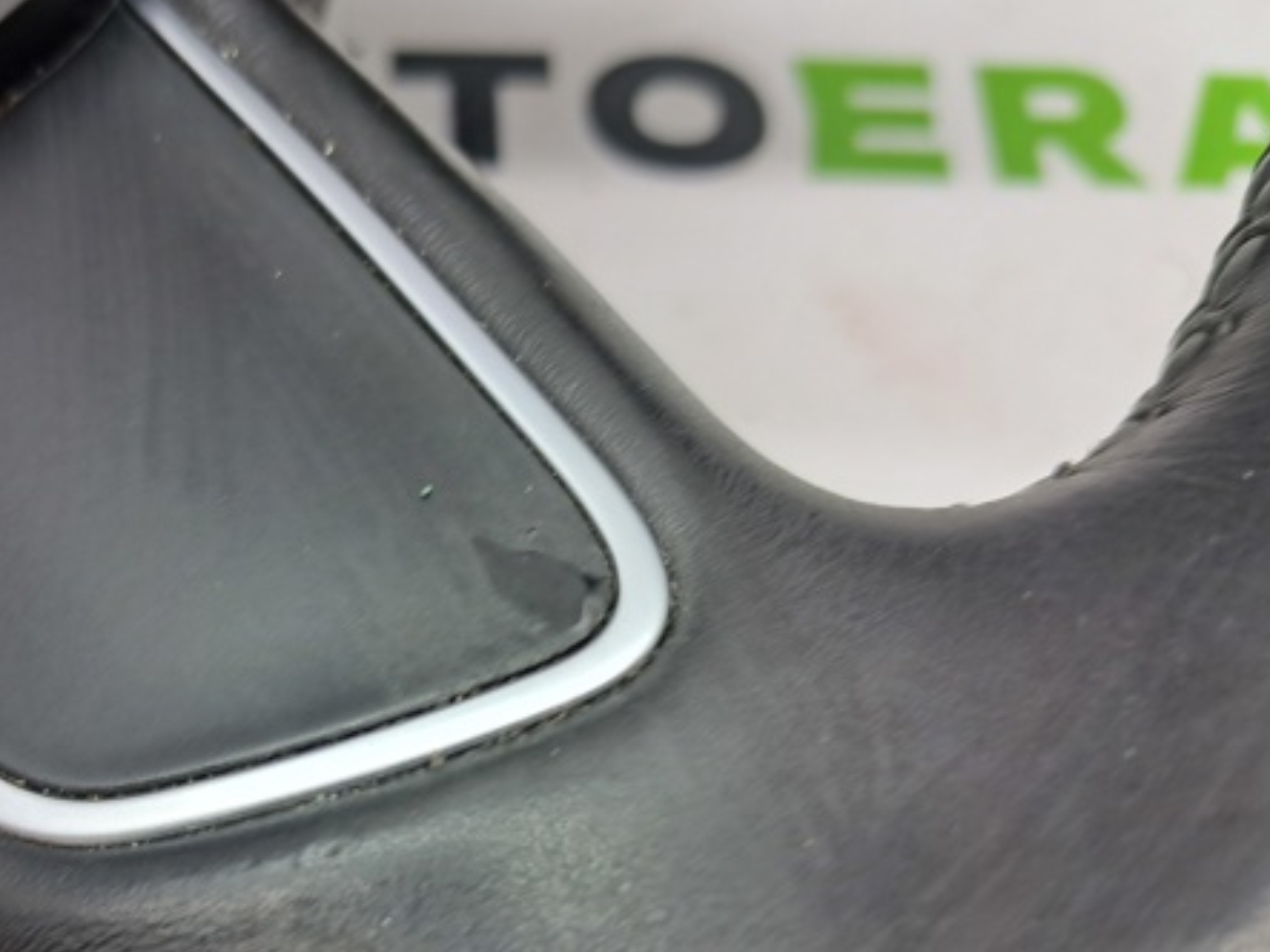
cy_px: 675
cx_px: 407
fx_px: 1430
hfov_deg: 47.0
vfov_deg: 36.2
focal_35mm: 39
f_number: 1.8
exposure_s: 1/50
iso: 50
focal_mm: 4
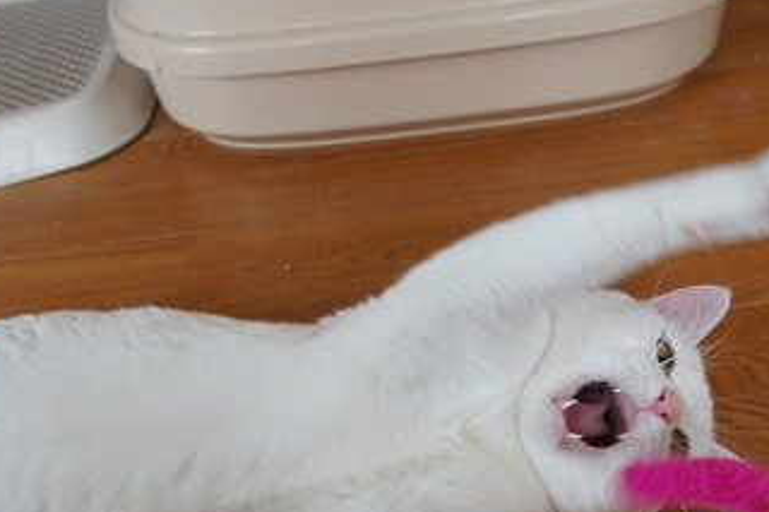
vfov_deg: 30.3
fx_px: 934
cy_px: 364
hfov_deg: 44.7
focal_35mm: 44
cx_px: 404
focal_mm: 19
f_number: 4
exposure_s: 1/250
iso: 1000
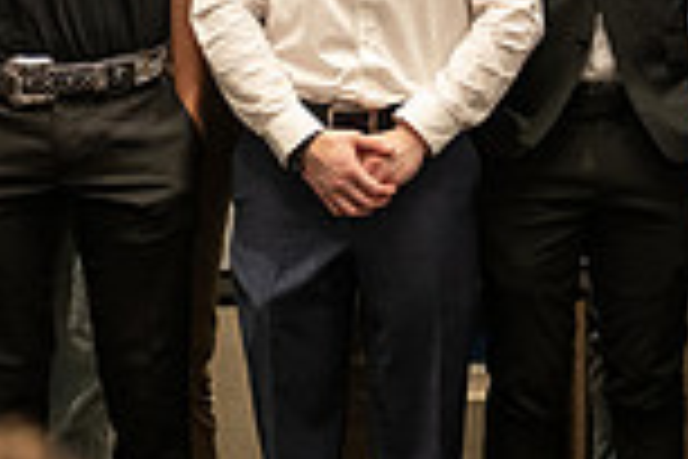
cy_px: -88
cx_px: 400
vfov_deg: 7.0
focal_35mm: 195
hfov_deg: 10.5
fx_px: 3726
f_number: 1.2
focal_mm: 50
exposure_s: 1/320
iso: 2500
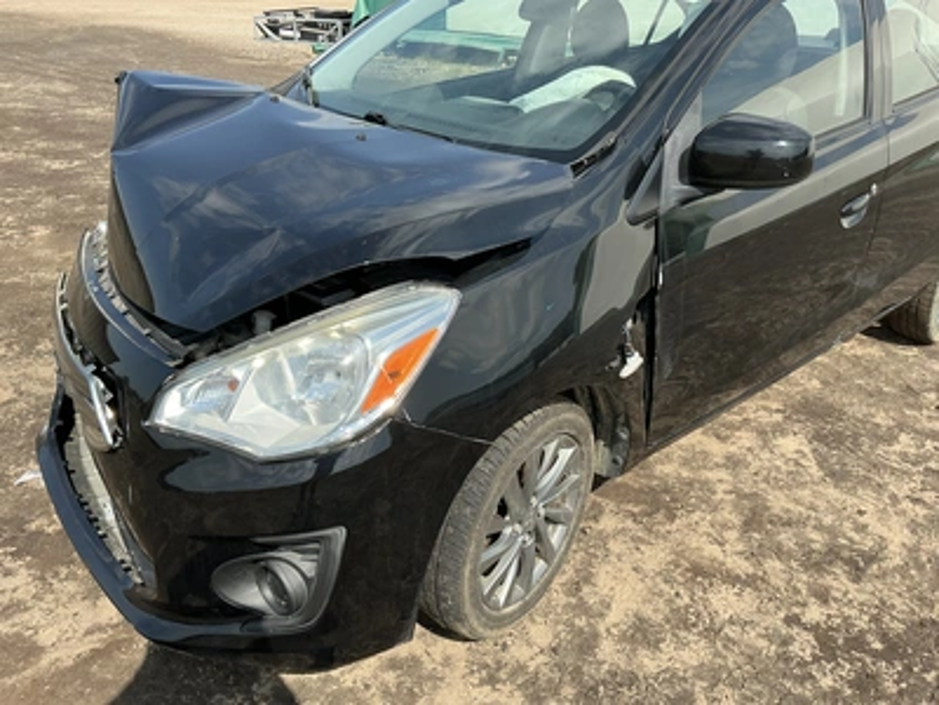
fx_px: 760
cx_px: 470
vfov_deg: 49.7
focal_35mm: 28
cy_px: 352
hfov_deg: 63.4
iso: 25
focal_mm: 3
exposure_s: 1/1221
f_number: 1.8
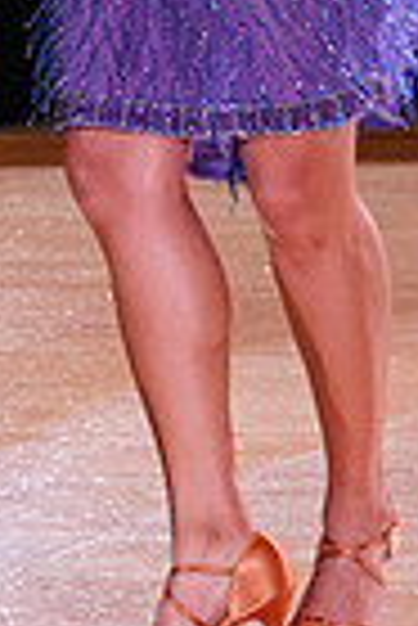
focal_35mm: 405
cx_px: -213
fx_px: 7036
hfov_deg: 3.4
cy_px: -297
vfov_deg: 5.0
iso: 1600
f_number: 5.6
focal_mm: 97
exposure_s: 1/160
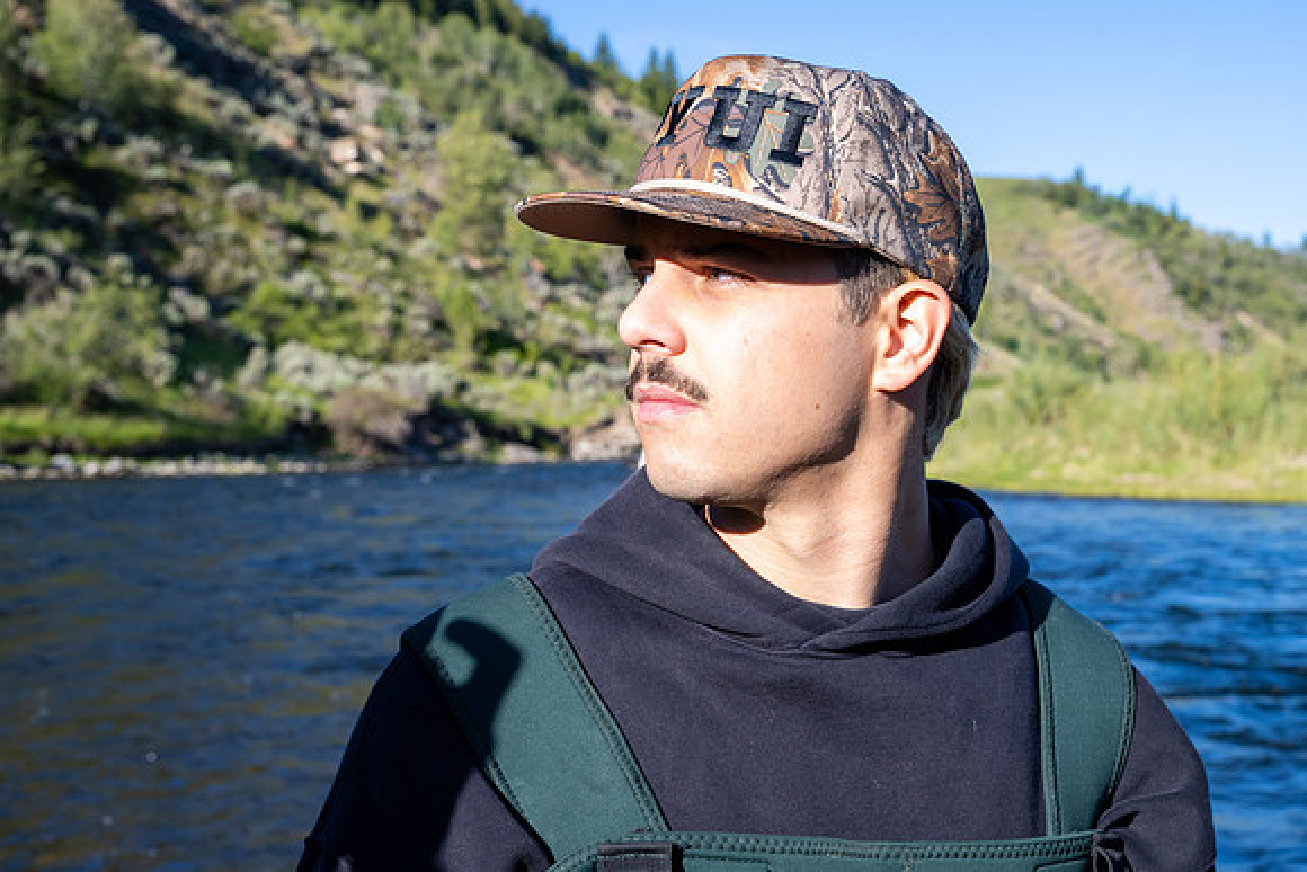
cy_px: 437
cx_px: 768
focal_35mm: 55
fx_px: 2010
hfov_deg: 35.9
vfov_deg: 24.5
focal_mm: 47
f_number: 9
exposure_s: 1/320
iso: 250
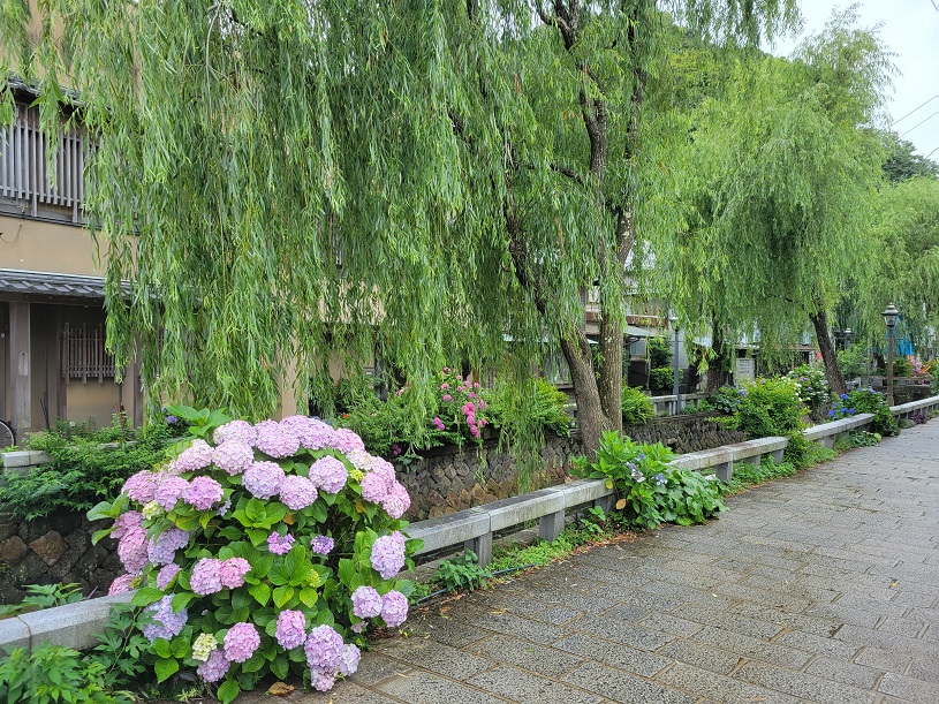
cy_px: 352
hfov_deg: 67.3
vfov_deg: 53.1
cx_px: 470
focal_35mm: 26
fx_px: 705
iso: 40
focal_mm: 5.4
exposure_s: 1/538
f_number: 1.8
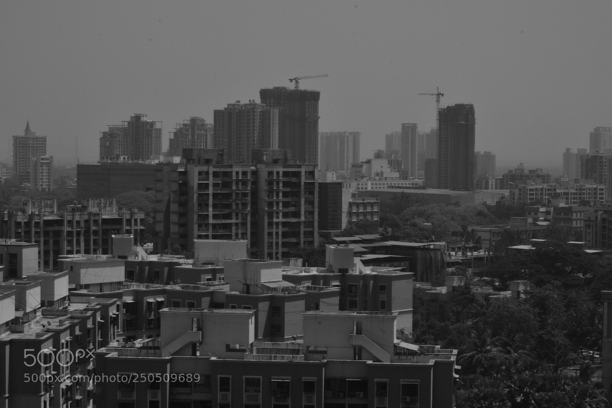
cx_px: 306
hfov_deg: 20.9
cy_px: 204
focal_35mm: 98
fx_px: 1658
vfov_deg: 14.0
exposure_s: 15
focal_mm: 65
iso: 100
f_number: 22
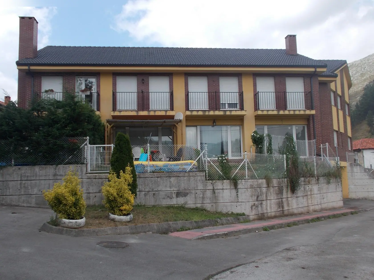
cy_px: 140
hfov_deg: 54.0
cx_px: 187
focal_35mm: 34
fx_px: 367
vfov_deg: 41.8
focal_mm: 6
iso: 80
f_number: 9.2
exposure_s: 1/80
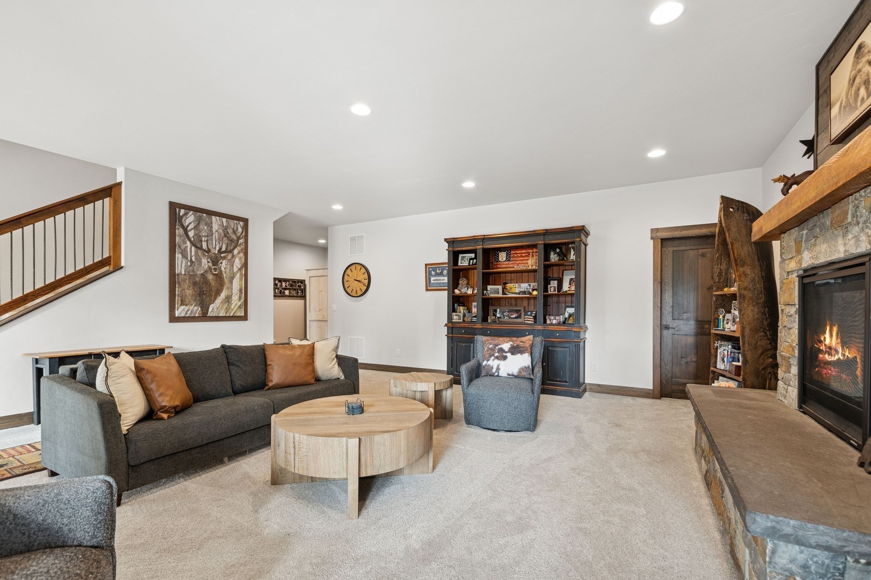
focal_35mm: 15
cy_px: 290
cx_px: 436
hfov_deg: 100.4
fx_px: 363
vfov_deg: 77.3
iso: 100
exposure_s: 1/6
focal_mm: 10
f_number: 6.3
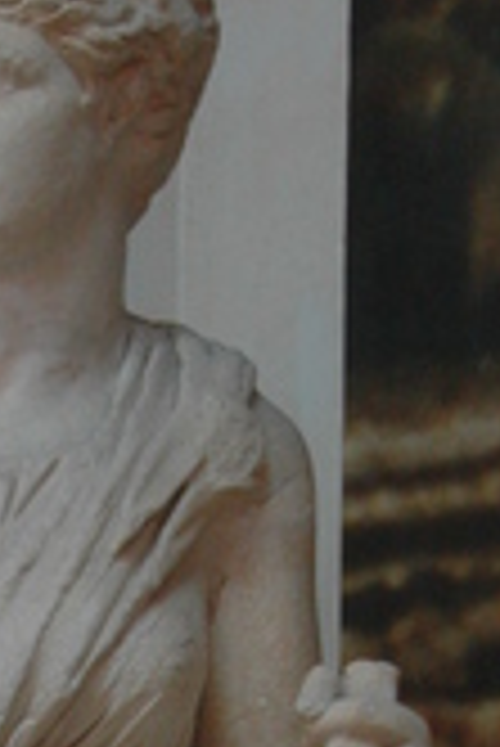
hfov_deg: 6.7
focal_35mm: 203
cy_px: 1132
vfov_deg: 9.8
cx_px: -54
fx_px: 4220
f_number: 4.2
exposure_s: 1/15
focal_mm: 34
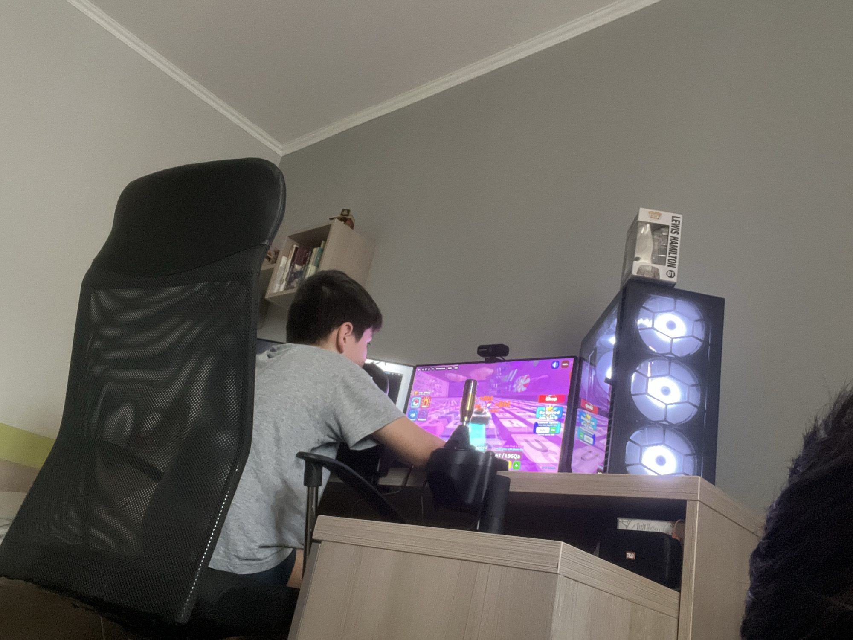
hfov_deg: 60.0
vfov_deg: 46.8
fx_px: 739
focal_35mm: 30
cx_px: 426
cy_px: 320
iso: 800
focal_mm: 2.71
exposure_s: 1/22
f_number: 2.2
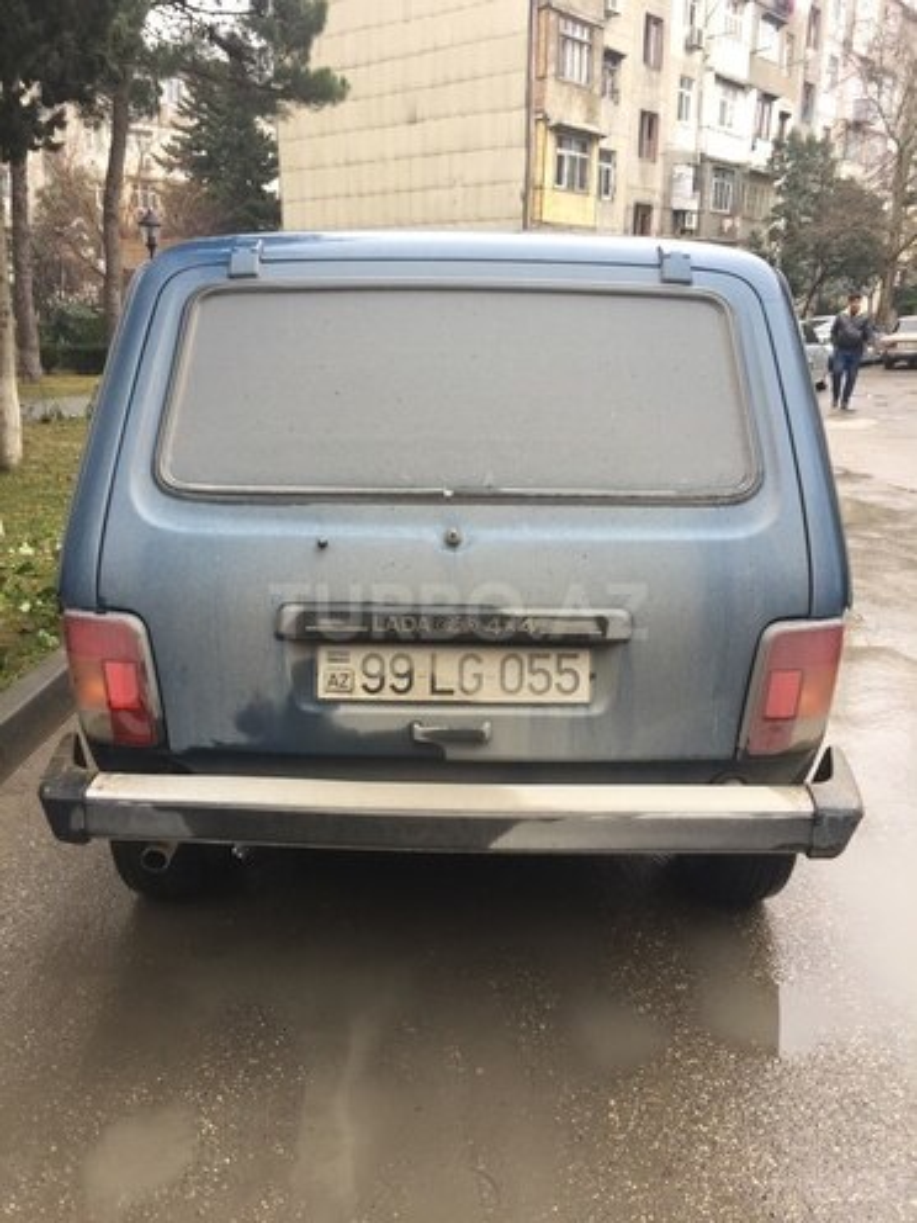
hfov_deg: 48.2
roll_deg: -1.0
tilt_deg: -15.5
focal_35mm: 29
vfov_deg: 61.7
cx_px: 458
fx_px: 1024
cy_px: 612
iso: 40
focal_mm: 4.15
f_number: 2.2
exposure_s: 1/100
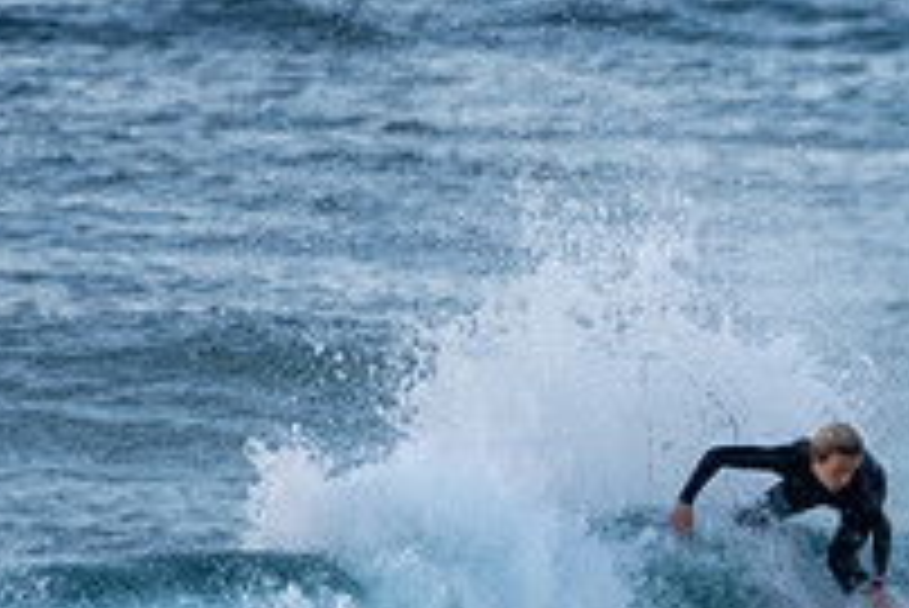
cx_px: 1089
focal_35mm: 2153
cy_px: 687
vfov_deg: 0.6
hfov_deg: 1.0
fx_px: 54400
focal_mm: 500
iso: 1000
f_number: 5.6
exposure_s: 1/1250
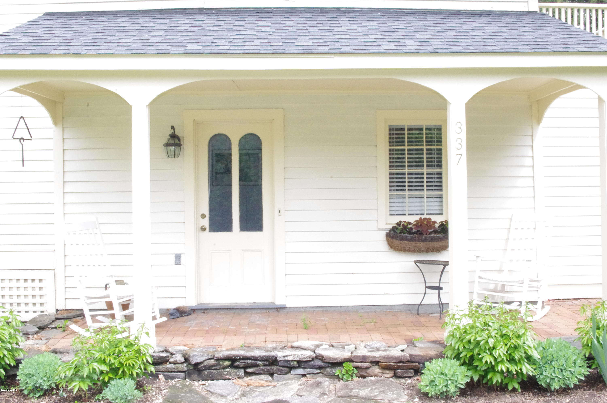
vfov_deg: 38.8
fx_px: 573
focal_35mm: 34
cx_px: 304
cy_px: 202
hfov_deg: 55.9
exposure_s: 1/180
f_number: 22
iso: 3200
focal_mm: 23.13
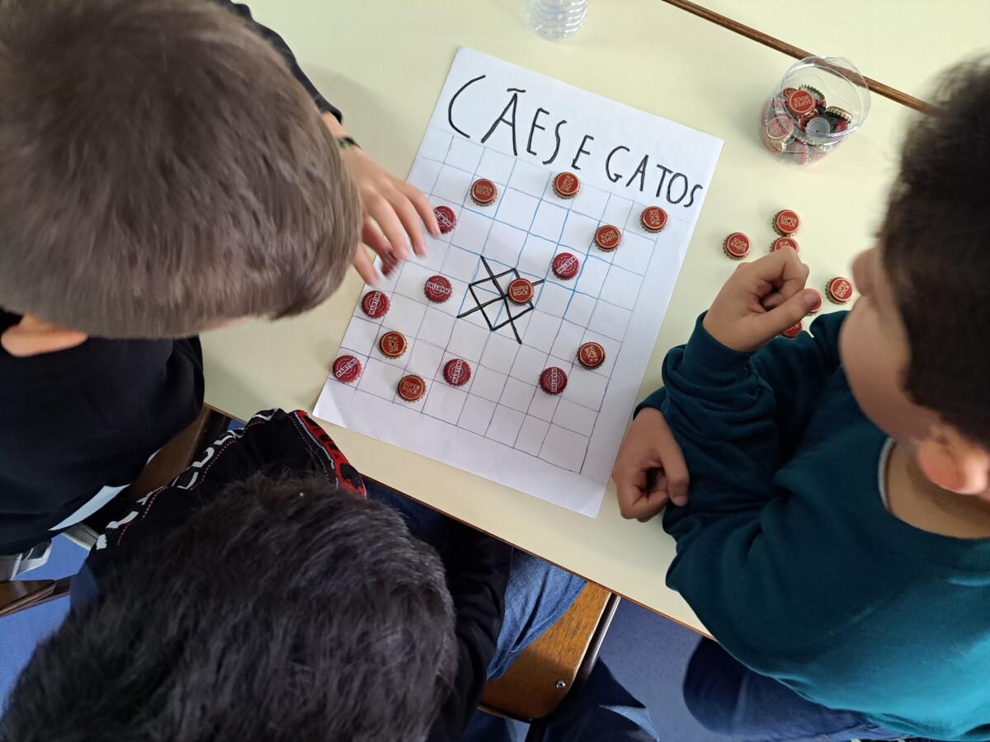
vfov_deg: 56.8
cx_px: 495
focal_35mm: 24
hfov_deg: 71.6
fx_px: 686
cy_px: 371
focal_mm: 5.23
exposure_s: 1/50
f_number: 1.8
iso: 200
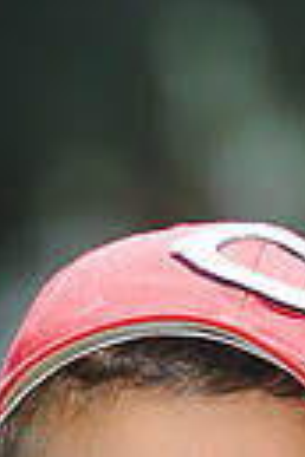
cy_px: 762
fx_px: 11411
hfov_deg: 1.5
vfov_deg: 2.3
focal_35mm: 898
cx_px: 50
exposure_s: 1/400
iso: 200
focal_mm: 200
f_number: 5.6
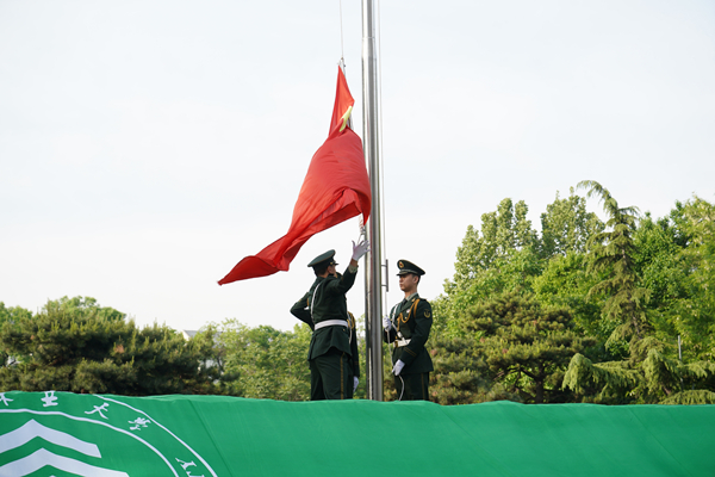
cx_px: 358
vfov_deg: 19.5
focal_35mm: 70
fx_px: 1390
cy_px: 238
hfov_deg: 28.8
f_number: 5.6
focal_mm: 70
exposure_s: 1/250
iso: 160
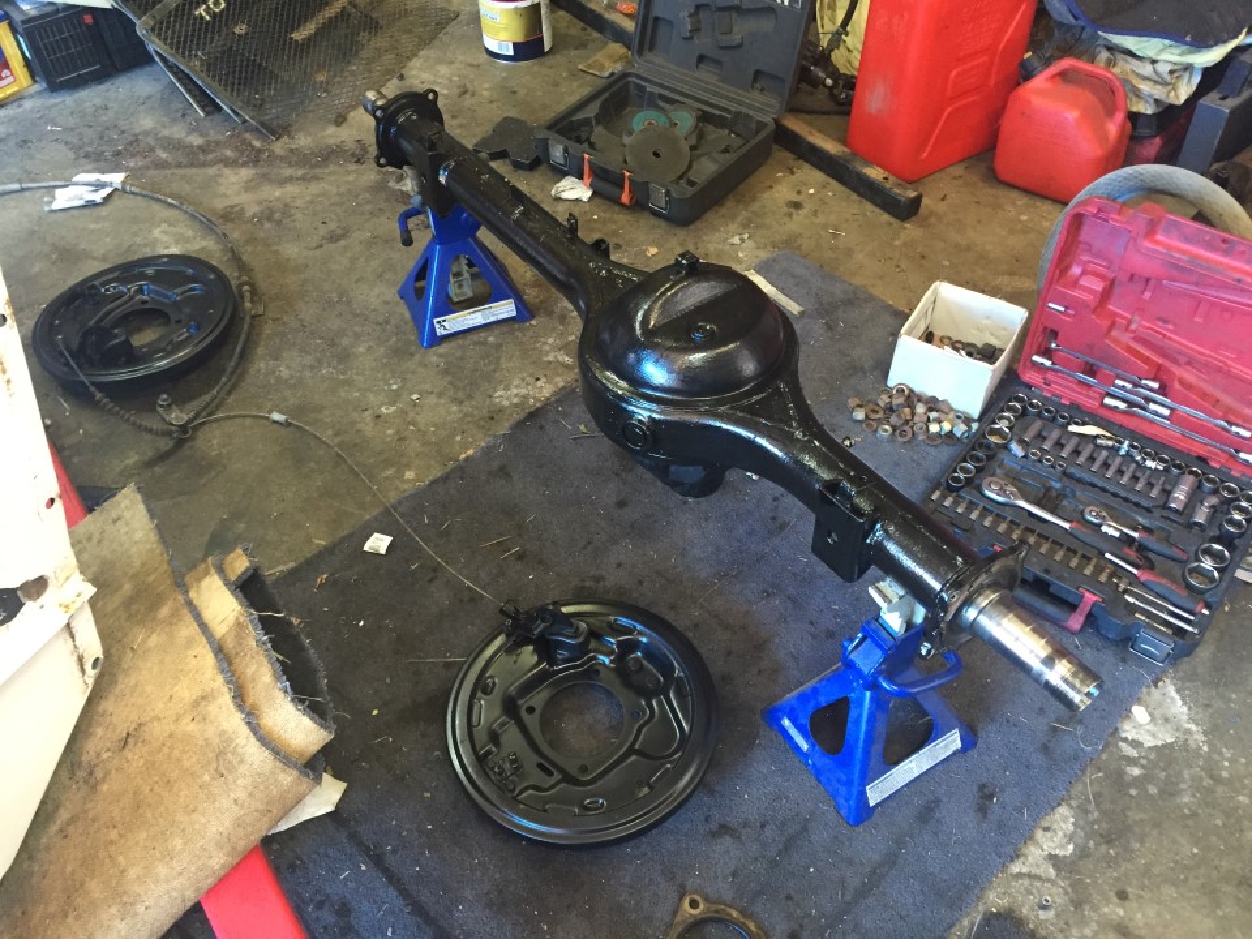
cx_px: 626
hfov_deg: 61.7
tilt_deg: -47.8
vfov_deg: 48.2
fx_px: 1049
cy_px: 470
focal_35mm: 29
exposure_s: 1/30
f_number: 2.2
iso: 200
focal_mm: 4.15
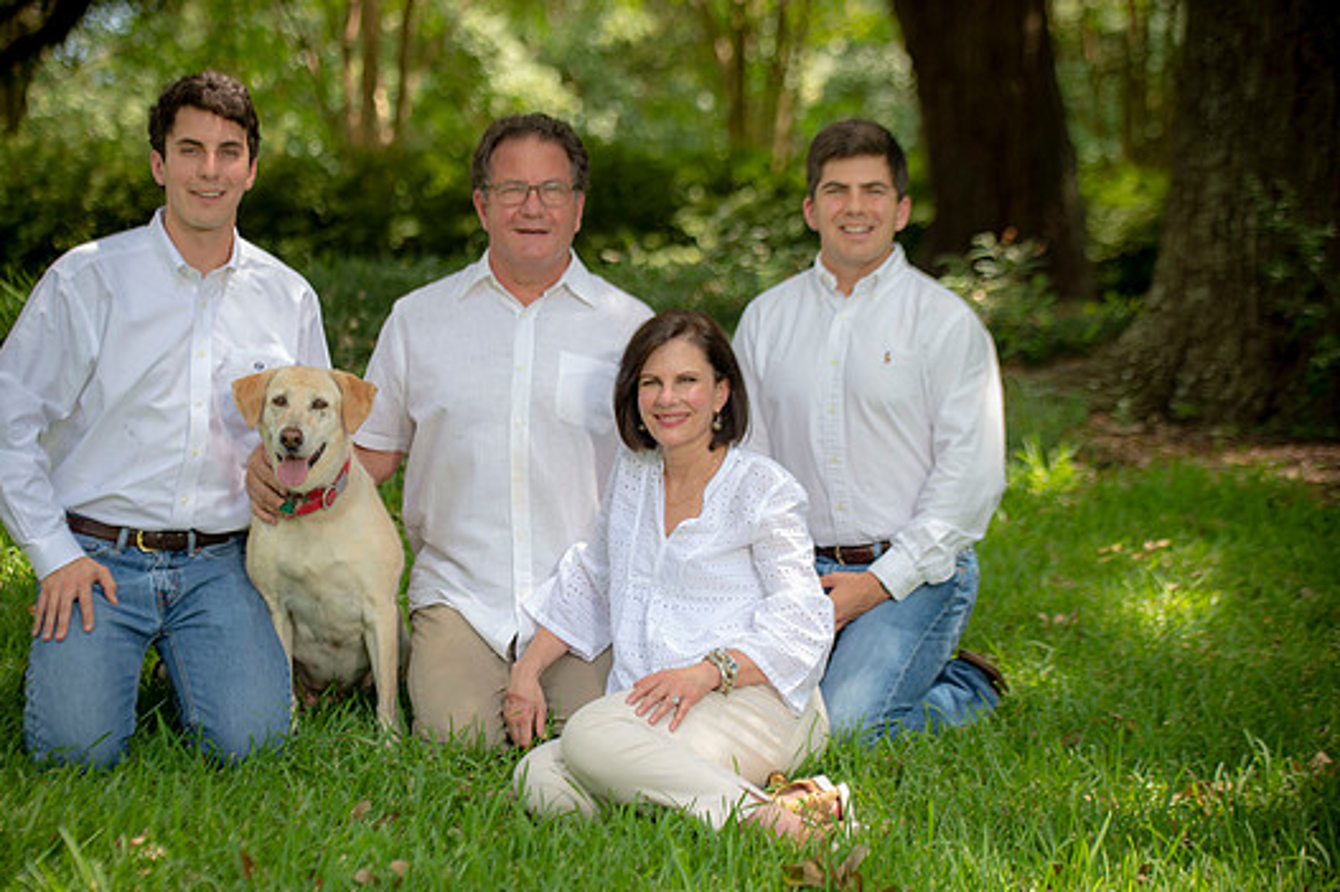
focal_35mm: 88
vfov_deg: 15.5
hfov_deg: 23.1
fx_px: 3274
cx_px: 618
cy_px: 465
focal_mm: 80
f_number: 3.2
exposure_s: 1/200
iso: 100
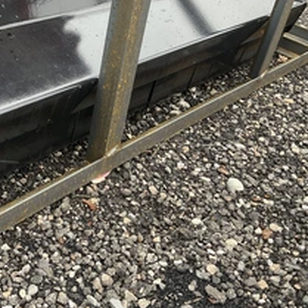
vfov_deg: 34.3
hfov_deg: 34.1
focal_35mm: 49
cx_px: 83
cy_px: 100
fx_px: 493
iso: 50
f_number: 1.8
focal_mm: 3
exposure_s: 1/122
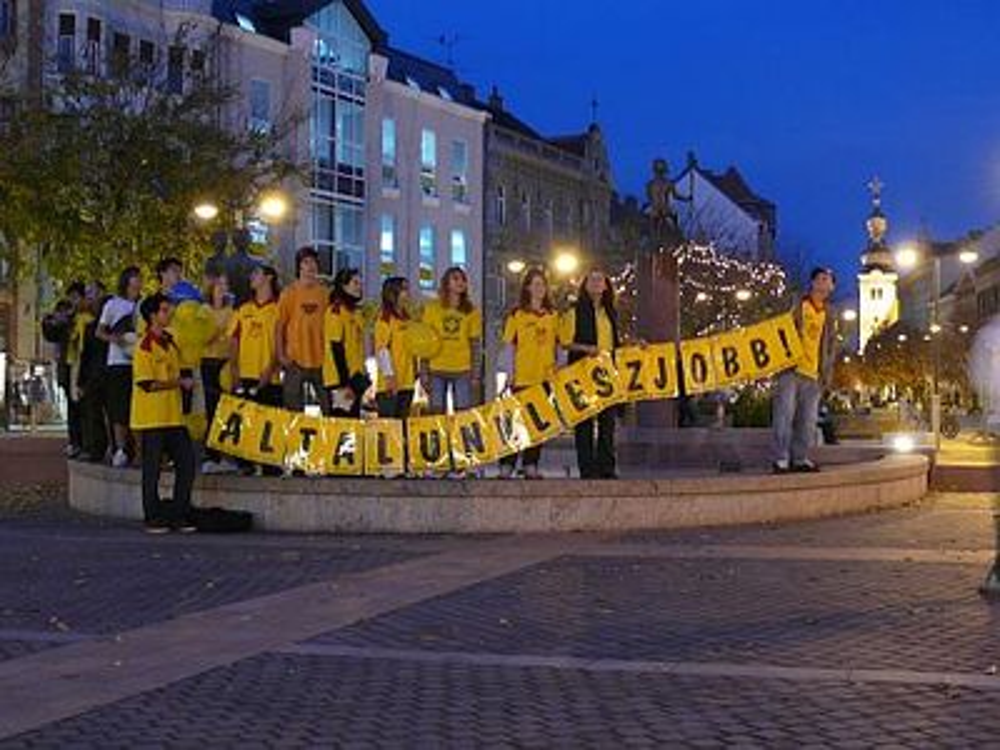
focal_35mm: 51
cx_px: 500
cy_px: 375
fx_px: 1473
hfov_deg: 37.5
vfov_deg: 28.6
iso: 200
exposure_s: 1/2.5
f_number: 3.2
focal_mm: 9.2
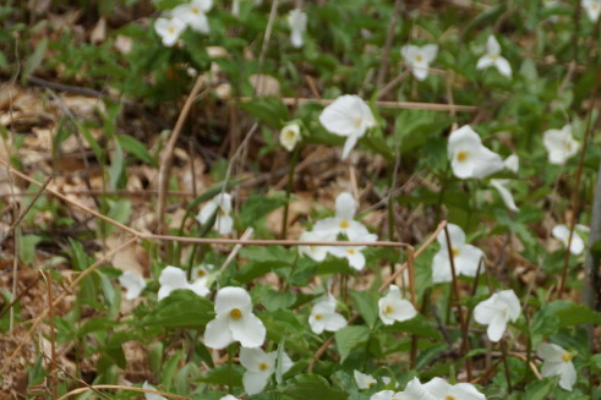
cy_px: 351
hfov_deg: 7.8
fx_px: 4406
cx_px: 416
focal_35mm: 264
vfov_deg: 5.2
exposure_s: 1/250
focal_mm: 90
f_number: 6.3
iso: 100
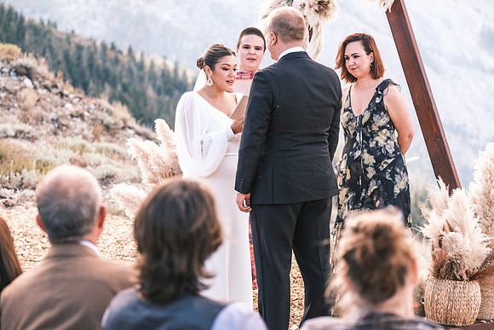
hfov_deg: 19.1
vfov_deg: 12.8
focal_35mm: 107
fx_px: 1469
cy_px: 165
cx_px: 247
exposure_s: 1/500
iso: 400
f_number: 2.8
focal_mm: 71.5
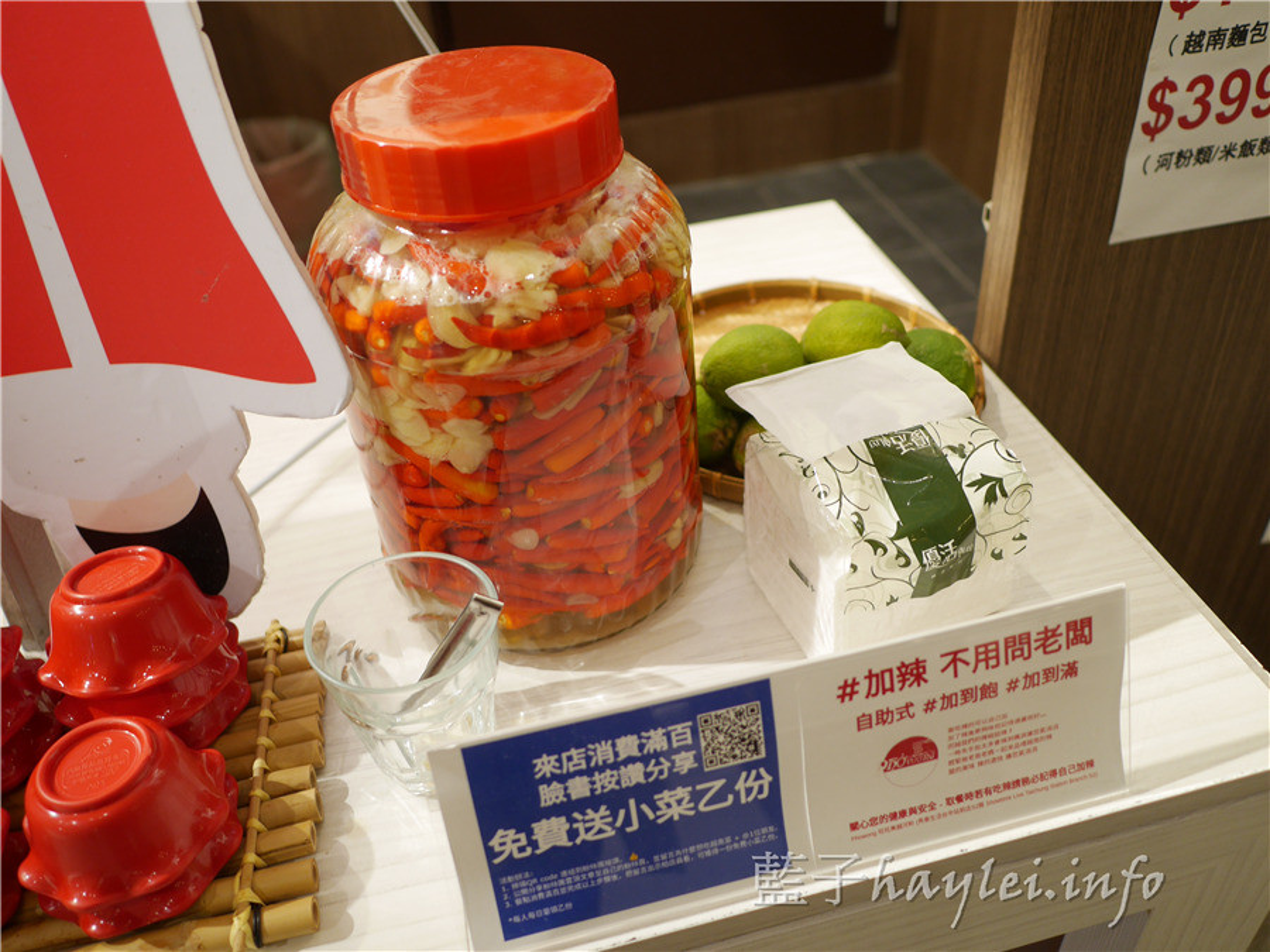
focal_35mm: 30
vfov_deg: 46.8
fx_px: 1101
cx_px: 635
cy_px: 476
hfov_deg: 60.0
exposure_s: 1/60
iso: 320
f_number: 1.7
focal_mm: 15
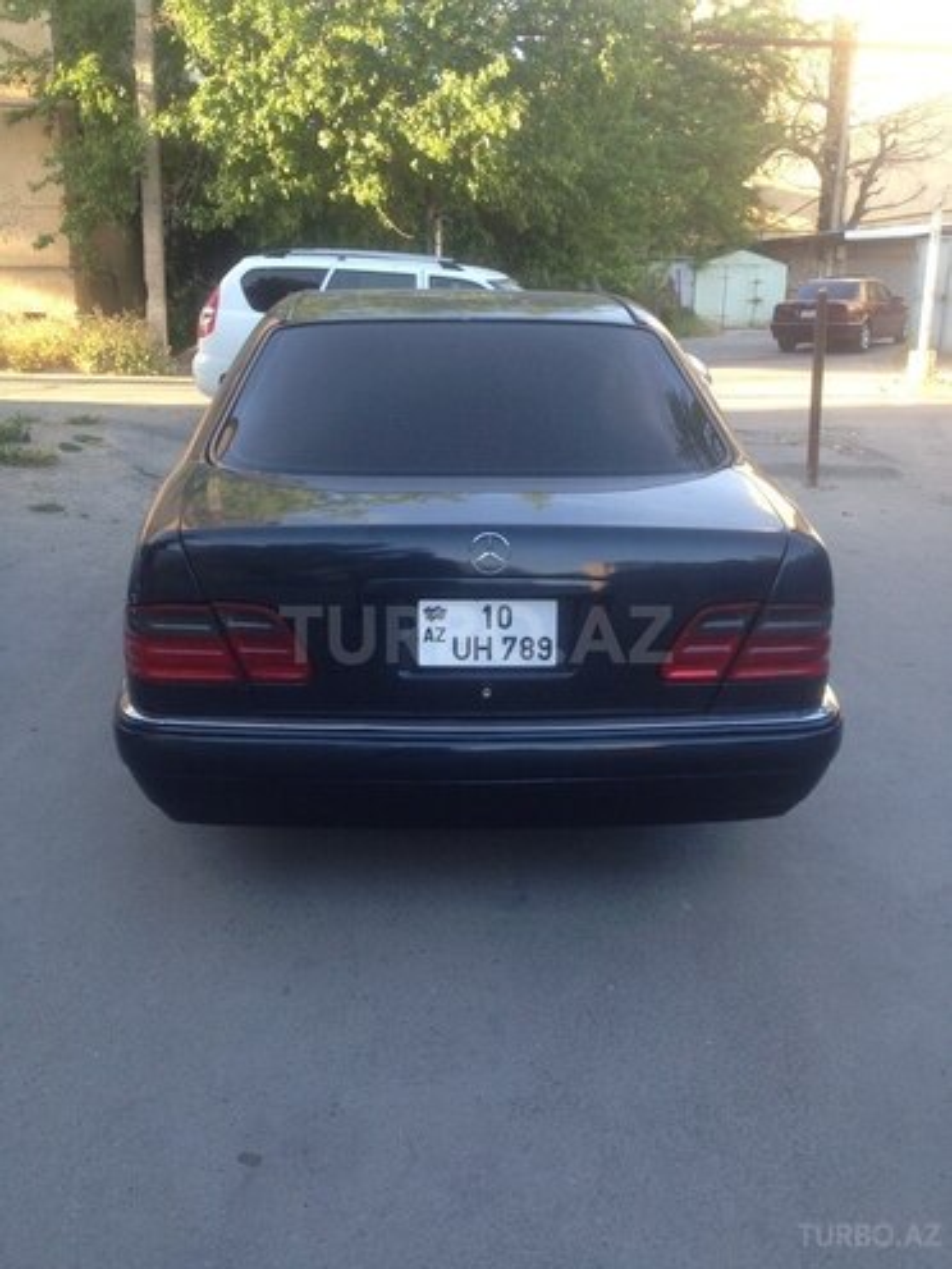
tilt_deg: -16.7
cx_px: 476
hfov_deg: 42.9
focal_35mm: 33
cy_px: 634
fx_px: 1210
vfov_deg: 55.4
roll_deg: -1.6
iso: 64
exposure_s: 1/120
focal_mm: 4.12
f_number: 2.4
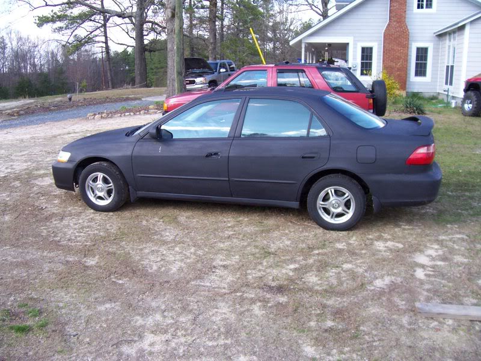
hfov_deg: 54.0
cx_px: 240
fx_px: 472
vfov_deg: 41.8
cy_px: 180
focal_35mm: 34
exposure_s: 1/251
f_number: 2.7
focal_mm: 5.6
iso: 80
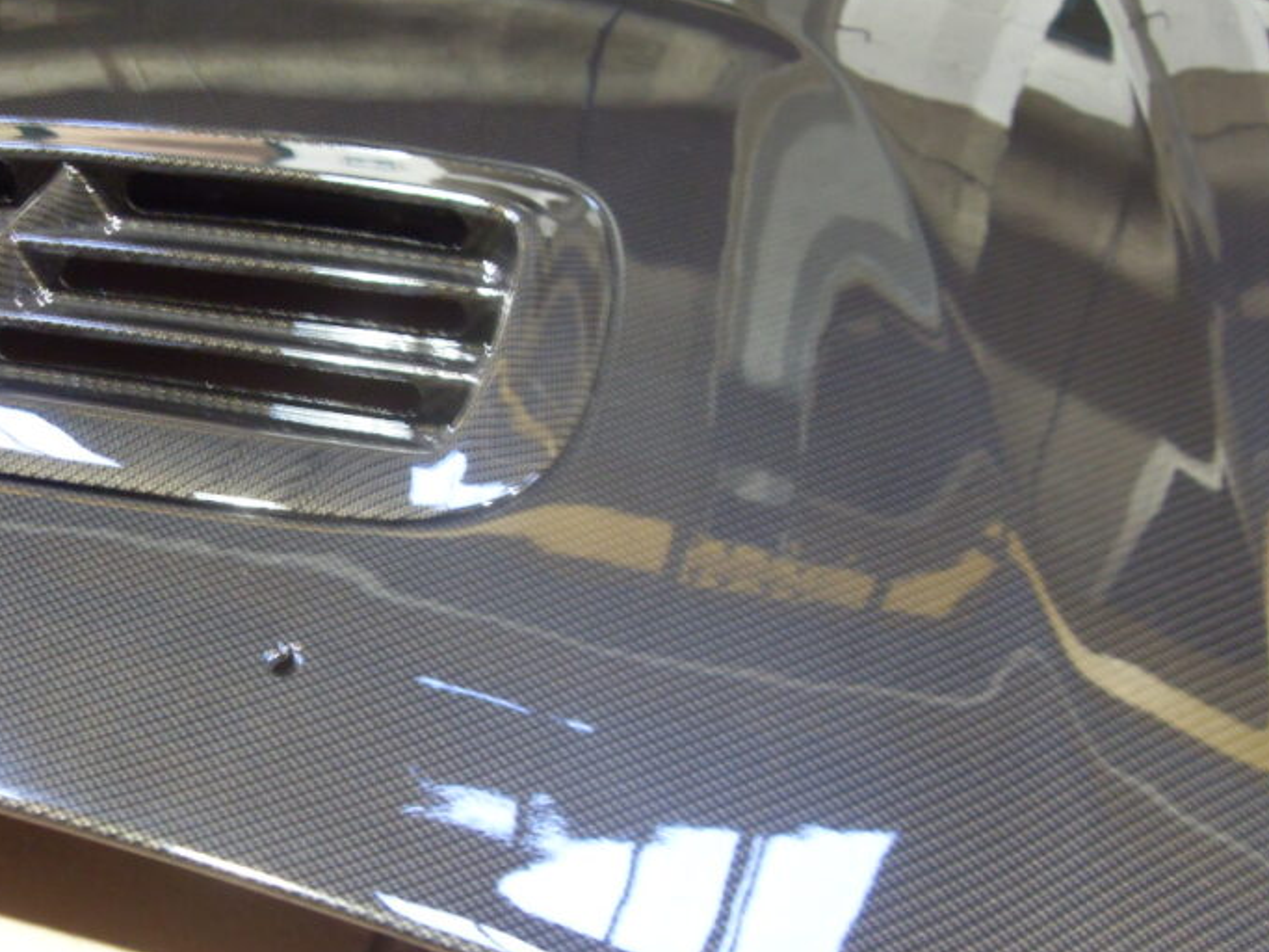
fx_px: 1503
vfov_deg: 35.1
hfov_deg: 45.8
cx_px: 671
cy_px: 547
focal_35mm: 41
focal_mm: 6.3
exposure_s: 1/6
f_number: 2.8
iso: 200
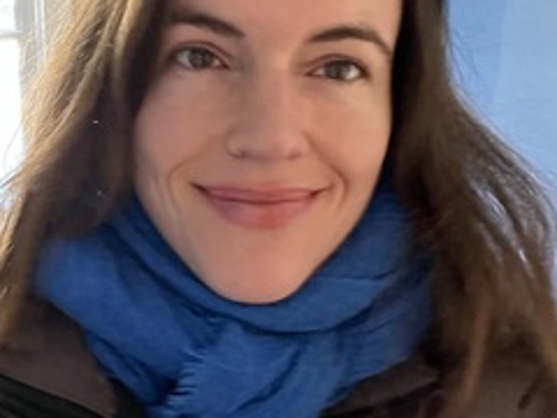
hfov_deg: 38.6
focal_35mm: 48
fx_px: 772
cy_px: 159
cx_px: 137
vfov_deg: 30.2
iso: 640
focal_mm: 2.71
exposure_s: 1/30
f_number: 2.2
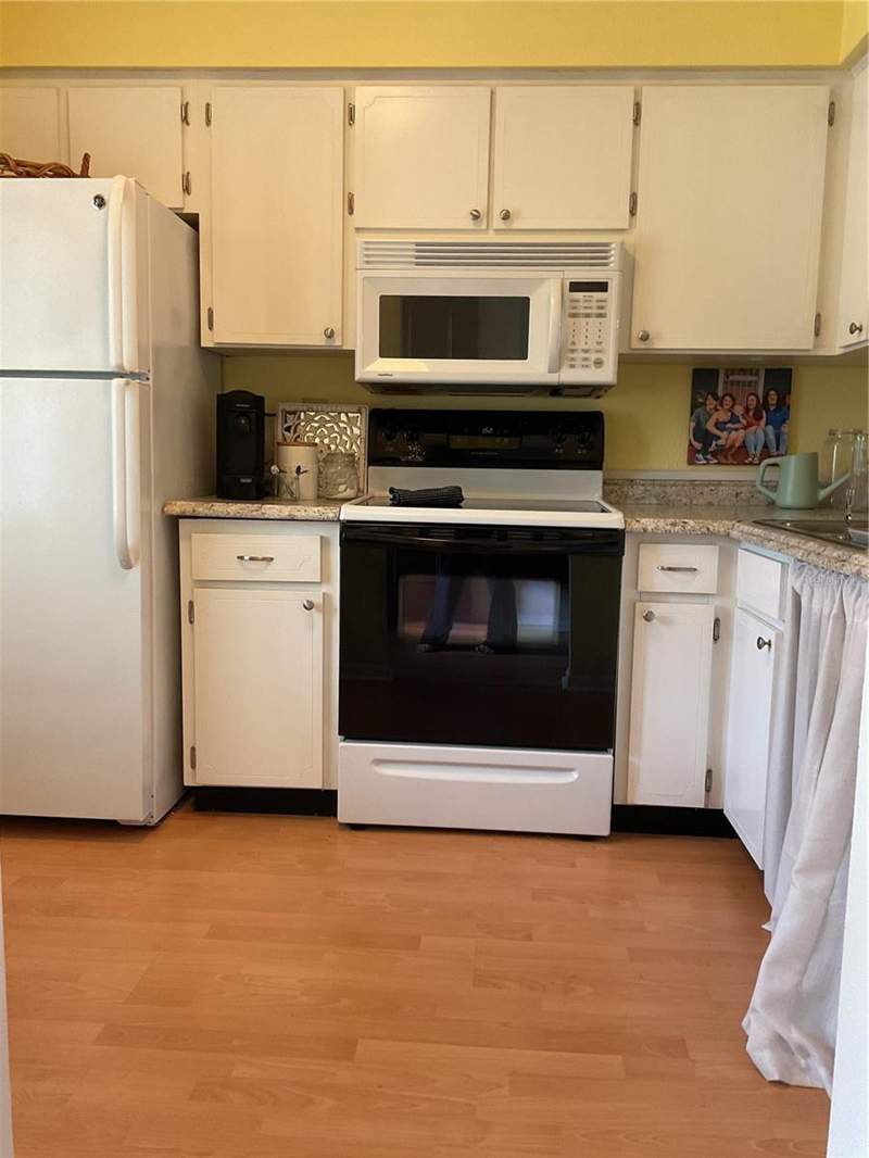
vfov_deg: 61.6
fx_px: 970
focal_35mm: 29
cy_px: 579
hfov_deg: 48.2
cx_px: 434
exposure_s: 1/60
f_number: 1.8
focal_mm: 3
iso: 160
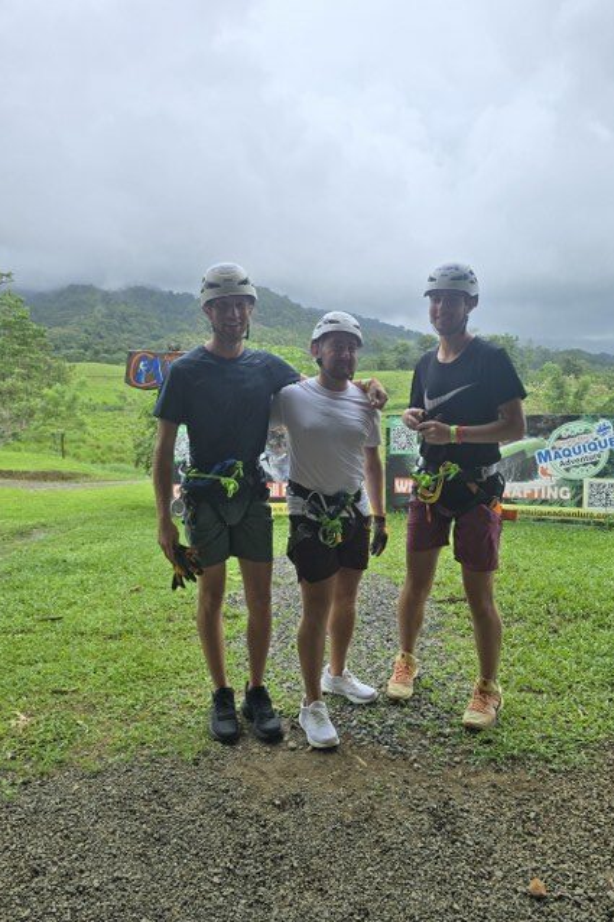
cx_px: 335
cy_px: 461
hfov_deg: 53.0
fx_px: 614
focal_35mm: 24
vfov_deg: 73.8
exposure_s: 1/373
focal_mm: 6.3
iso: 12
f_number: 1.7
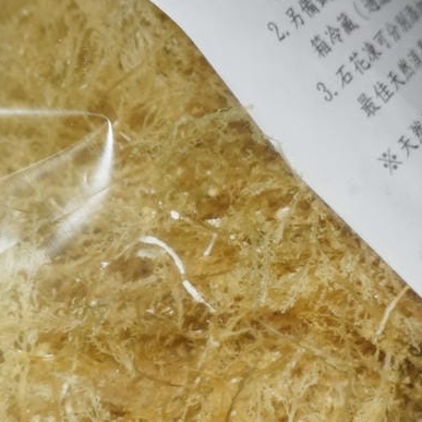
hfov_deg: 19.9
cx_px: 153
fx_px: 1200
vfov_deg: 19.9
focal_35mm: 87
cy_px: 178
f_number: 3.5
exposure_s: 1/100
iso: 125
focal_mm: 12.25
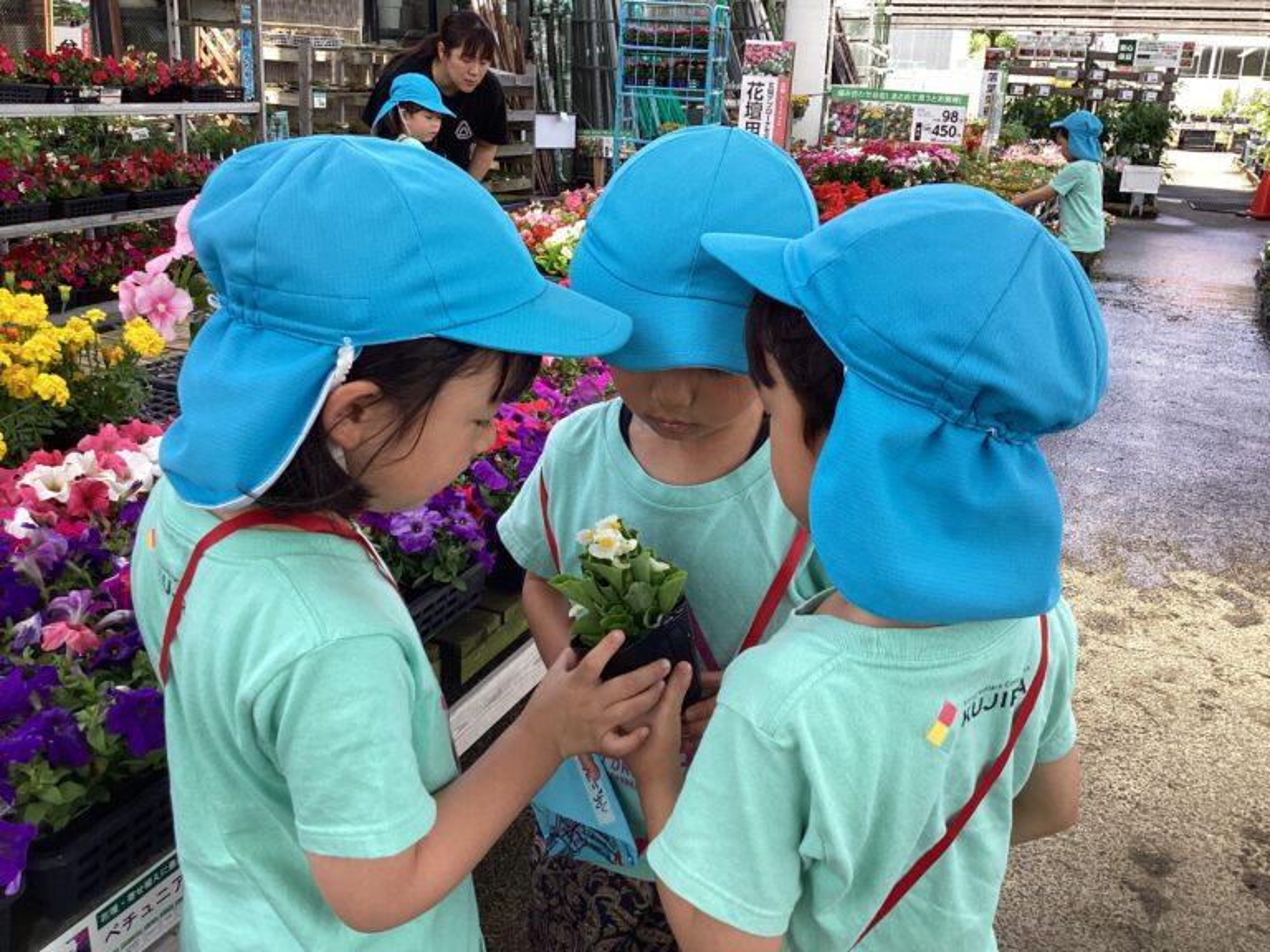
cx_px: 635
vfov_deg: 45.4
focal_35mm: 31
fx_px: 1137
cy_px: 476
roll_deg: +0.6
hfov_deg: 58.4
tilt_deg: -20.7
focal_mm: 3.3
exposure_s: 1/187
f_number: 2.4
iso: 25
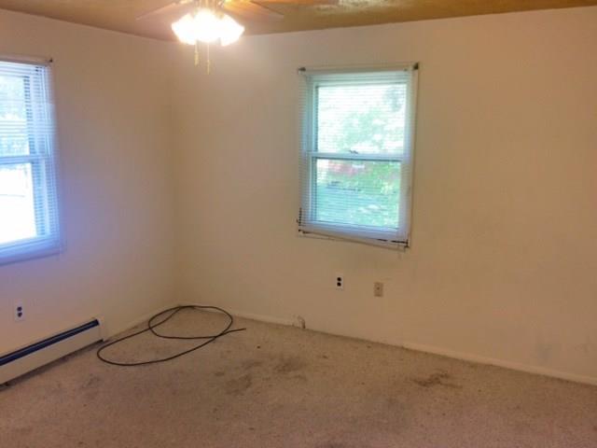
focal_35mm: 29
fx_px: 500
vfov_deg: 48.2
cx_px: 298
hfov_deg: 61.7
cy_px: 224
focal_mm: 4.15
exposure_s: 1/40
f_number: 2.2
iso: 32
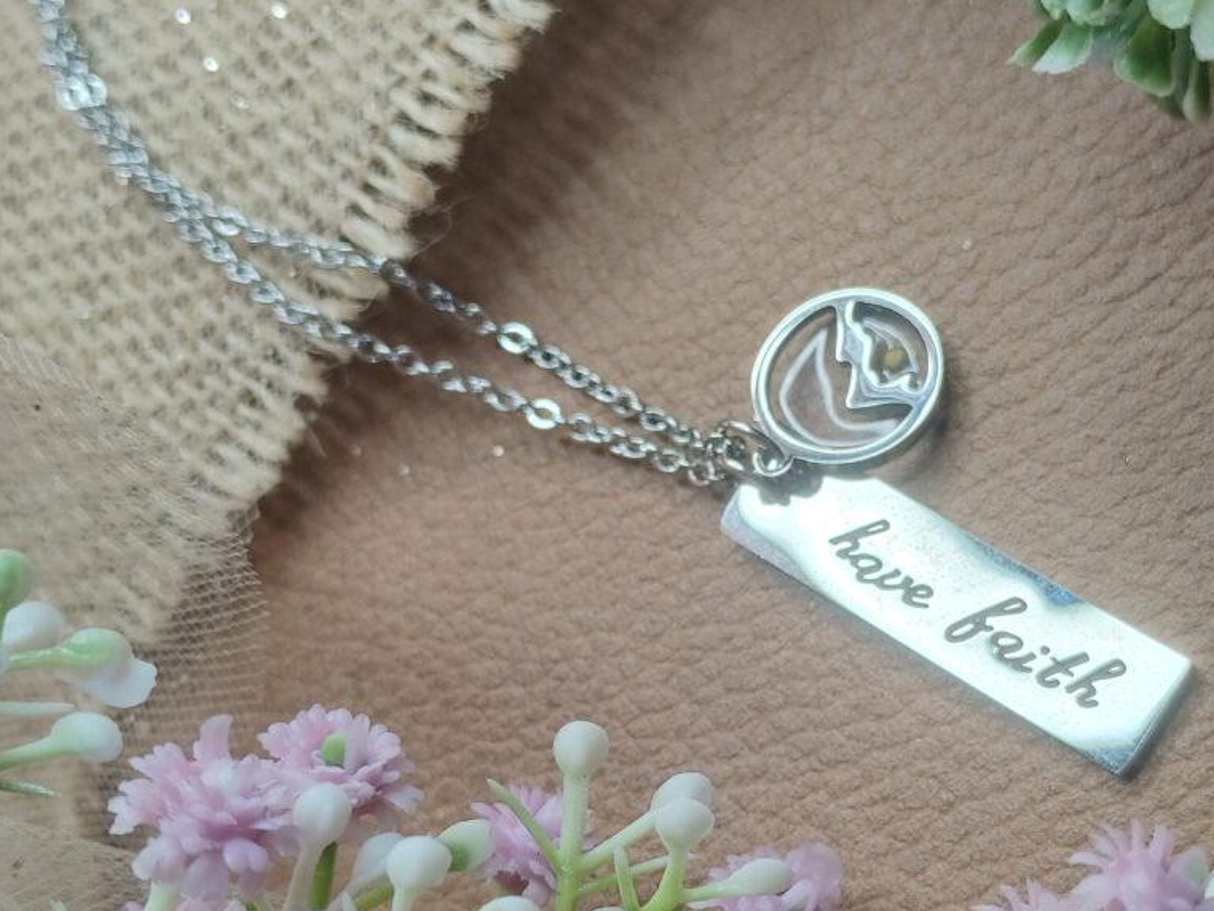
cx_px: 777
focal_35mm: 70
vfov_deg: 21.0
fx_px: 2455
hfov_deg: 27.7
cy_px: 558
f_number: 1.8
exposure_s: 1/50
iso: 150
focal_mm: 5.58
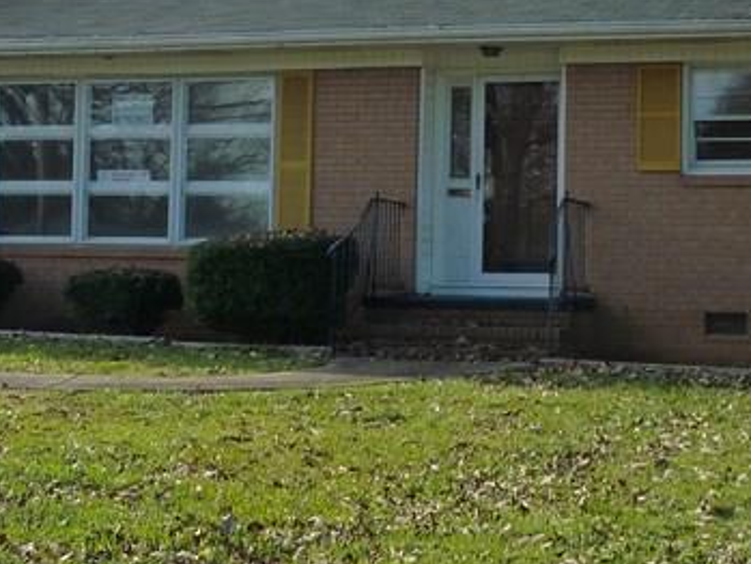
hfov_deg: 23.0
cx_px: 439
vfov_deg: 17.3
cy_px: 155
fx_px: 1845
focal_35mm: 85
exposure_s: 1/500
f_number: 3.5
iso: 125
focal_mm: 5.2
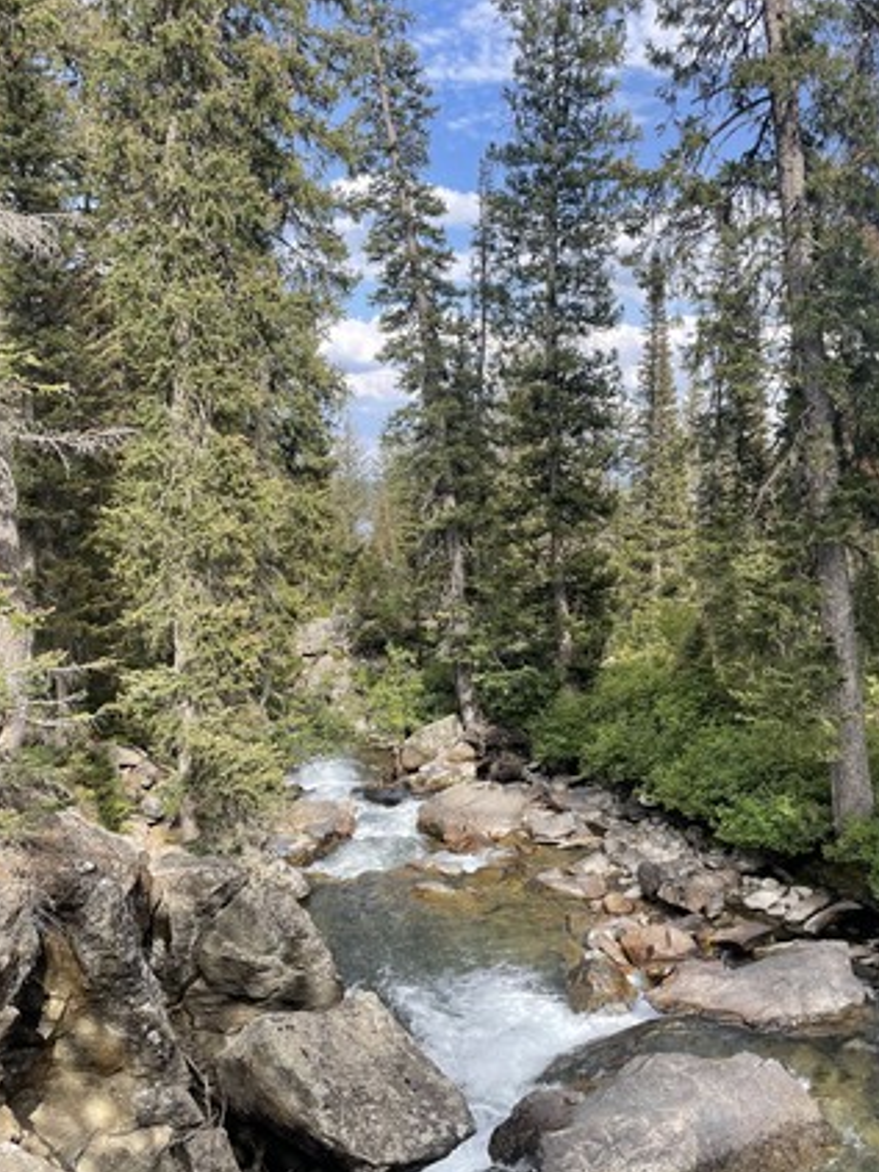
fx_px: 1084
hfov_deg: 44.0
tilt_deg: -7.0
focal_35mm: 32
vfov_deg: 56.8
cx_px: 507
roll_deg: +0.7
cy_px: 623
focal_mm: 4.2
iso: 32
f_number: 1.6
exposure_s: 1/801
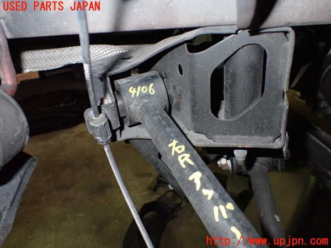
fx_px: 287
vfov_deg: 46.8
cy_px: 124
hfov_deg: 60.0
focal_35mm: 30
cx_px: 166
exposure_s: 1/30
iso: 800
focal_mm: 5.4
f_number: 6.3
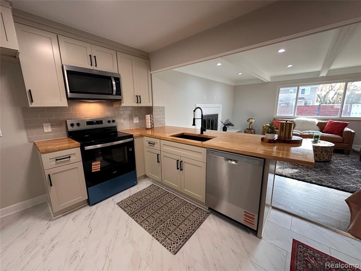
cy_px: 136
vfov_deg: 85.7
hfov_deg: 102.1
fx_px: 146
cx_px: 180
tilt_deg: -10.3
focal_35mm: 14
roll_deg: +0.6
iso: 250
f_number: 2.2
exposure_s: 1/120
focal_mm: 2.22
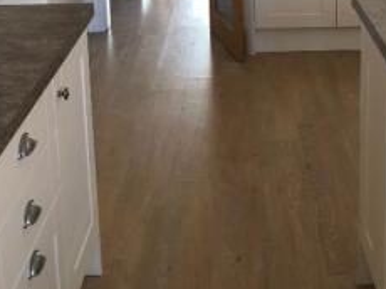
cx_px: 227
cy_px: -1
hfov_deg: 27.4
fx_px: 791
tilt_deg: -13.9
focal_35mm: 71
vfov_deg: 20.0
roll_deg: +2.2
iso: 32
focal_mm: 4
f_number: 1.8
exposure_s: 1/30
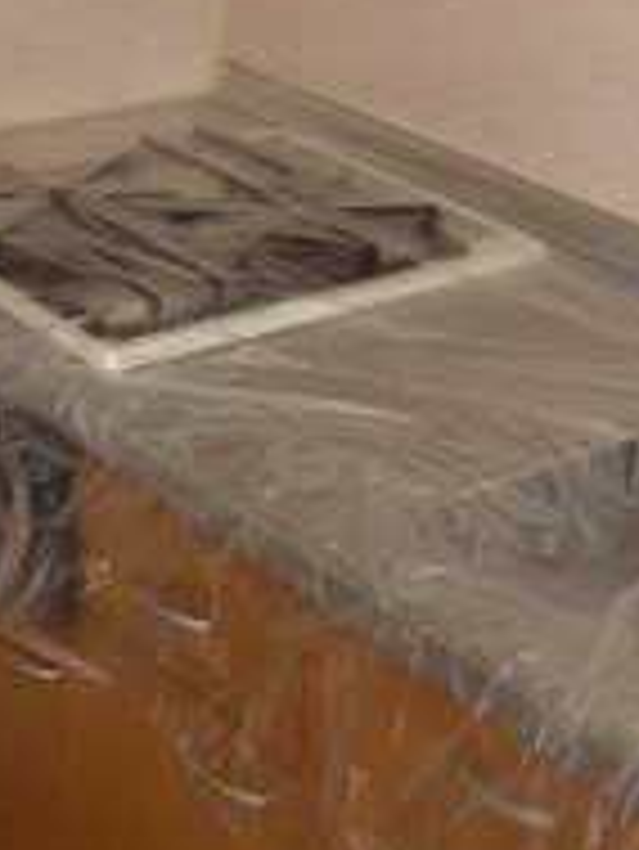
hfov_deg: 16.4
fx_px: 2213
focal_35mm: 90
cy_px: 9
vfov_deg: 21.1
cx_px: 338
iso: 100
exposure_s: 1/30
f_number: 2.9
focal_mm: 5.8
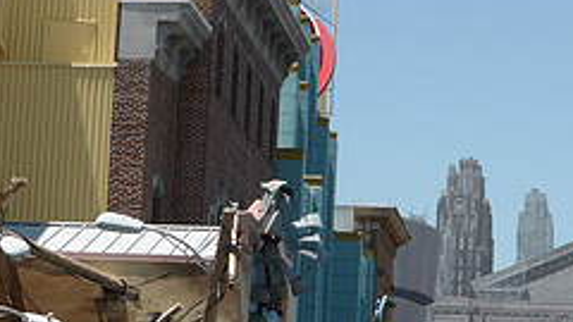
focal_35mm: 150
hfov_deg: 14.2
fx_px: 2279
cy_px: 163
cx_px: 535
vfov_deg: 8.1
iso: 100
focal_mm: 9.7
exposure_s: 1/800
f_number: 4.6
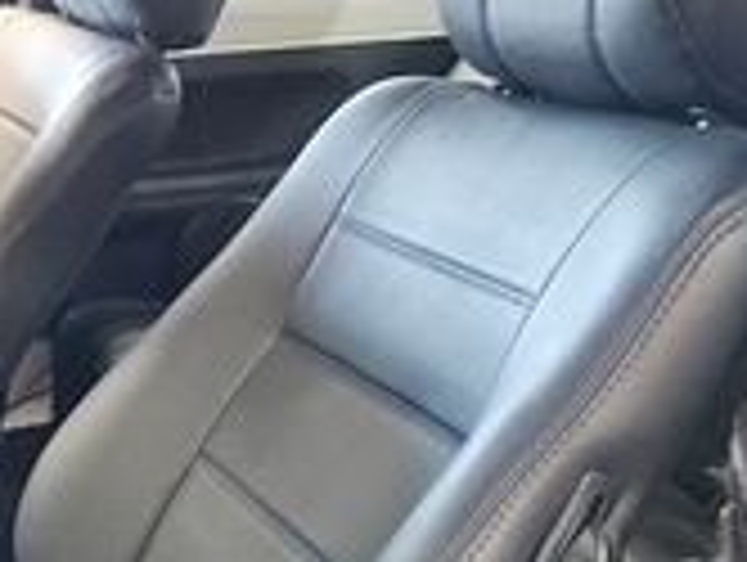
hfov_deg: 27.8
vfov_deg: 22.1
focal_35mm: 65
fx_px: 1405
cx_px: -27
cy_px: 504
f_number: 1.8
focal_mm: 5.4
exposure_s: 1/60
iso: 640
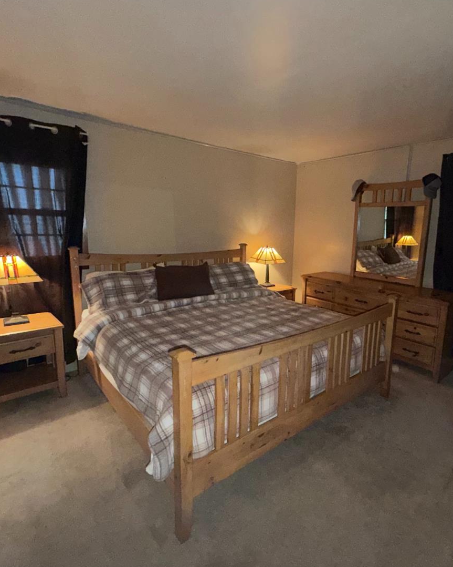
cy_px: 280
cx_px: 266
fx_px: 318
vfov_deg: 83.3
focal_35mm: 19
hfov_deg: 70.3
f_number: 2.2
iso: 500
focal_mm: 2.22
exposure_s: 1/30
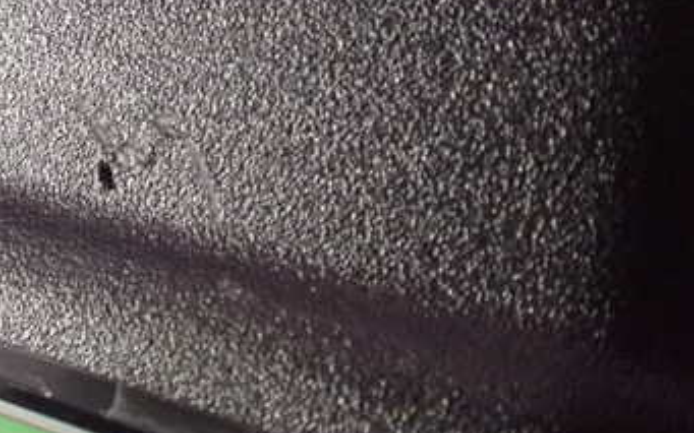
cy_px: 91
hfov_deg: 34.9
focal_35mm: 56
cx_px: 118
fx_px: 1059
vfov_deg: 22.8
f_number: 2.3
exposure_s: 1/30
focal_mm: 5.4
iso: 1600
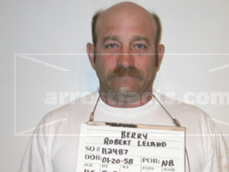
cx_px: 138
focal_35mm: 83
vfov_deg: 17.8
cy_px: 95
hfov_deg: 23.5
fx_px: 550
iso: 100
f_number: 3.2
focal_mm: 14
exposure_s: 1/60.3
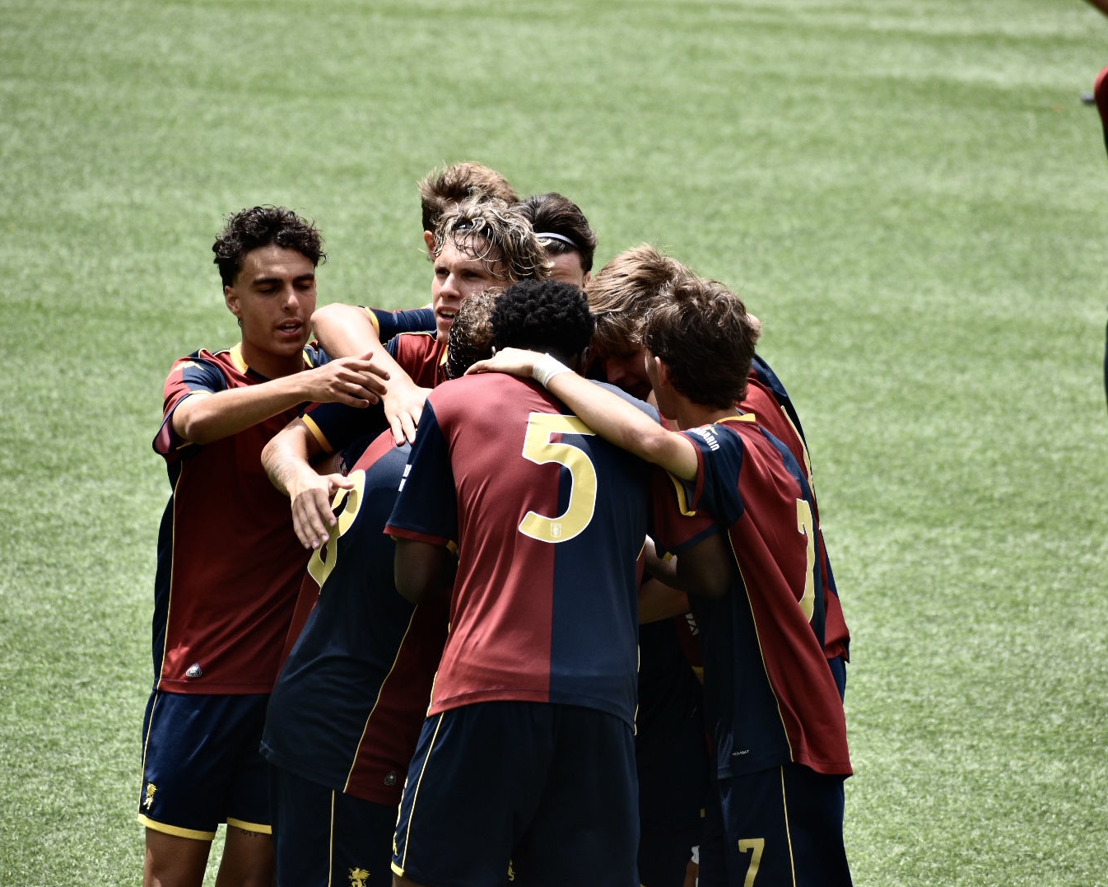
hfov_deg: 6.0
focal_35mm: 322
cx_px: 571
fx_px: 10560
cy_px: 444
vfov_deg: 4.8
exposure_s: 1/1600
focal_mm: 190
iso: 400
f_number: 5.6
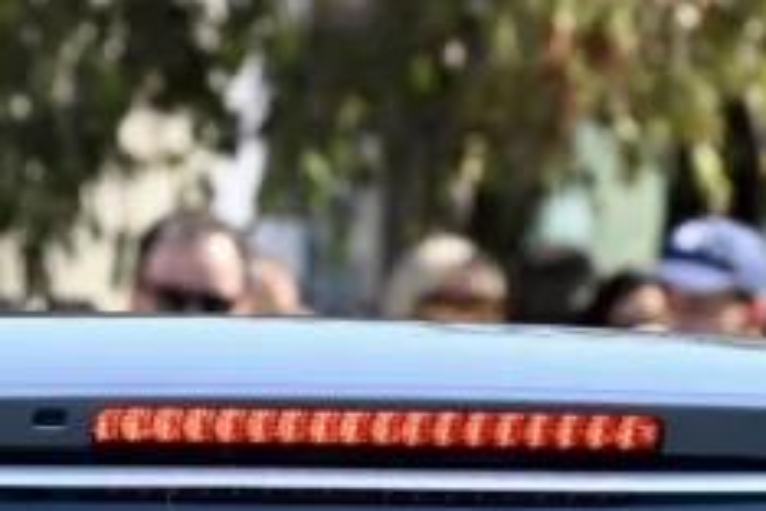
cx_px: 262
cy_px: 958
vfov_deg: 2.8
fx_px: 10255
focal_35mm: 482
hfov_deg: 4.3
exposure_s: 1/800
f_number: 7.1
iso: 800
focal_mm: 110
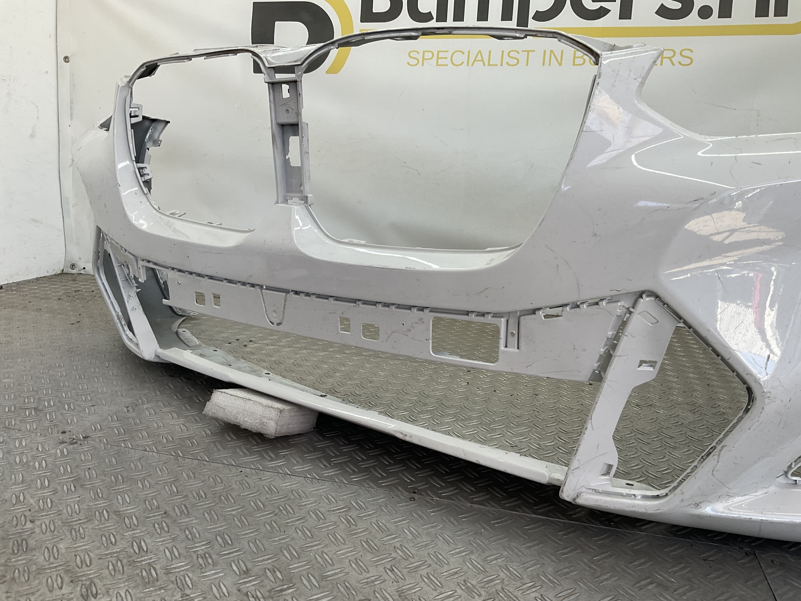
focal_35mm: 29
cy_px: 300
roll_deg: -3.7
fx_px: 671
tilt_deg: -12.9
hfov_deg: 61.7
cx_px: 400
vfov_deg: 48.2
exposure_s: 1/131
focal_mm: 3
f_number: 1.8
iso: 16
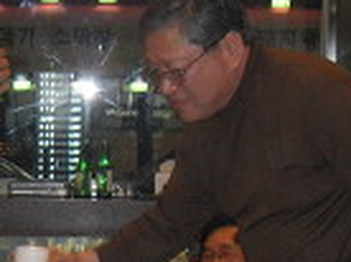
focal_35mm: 155
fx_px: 1569
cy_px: 334
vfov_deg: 9.4
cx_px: 43
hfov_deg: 12.7
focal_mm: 6.3
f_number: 2.8
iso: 120
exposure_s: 1/45
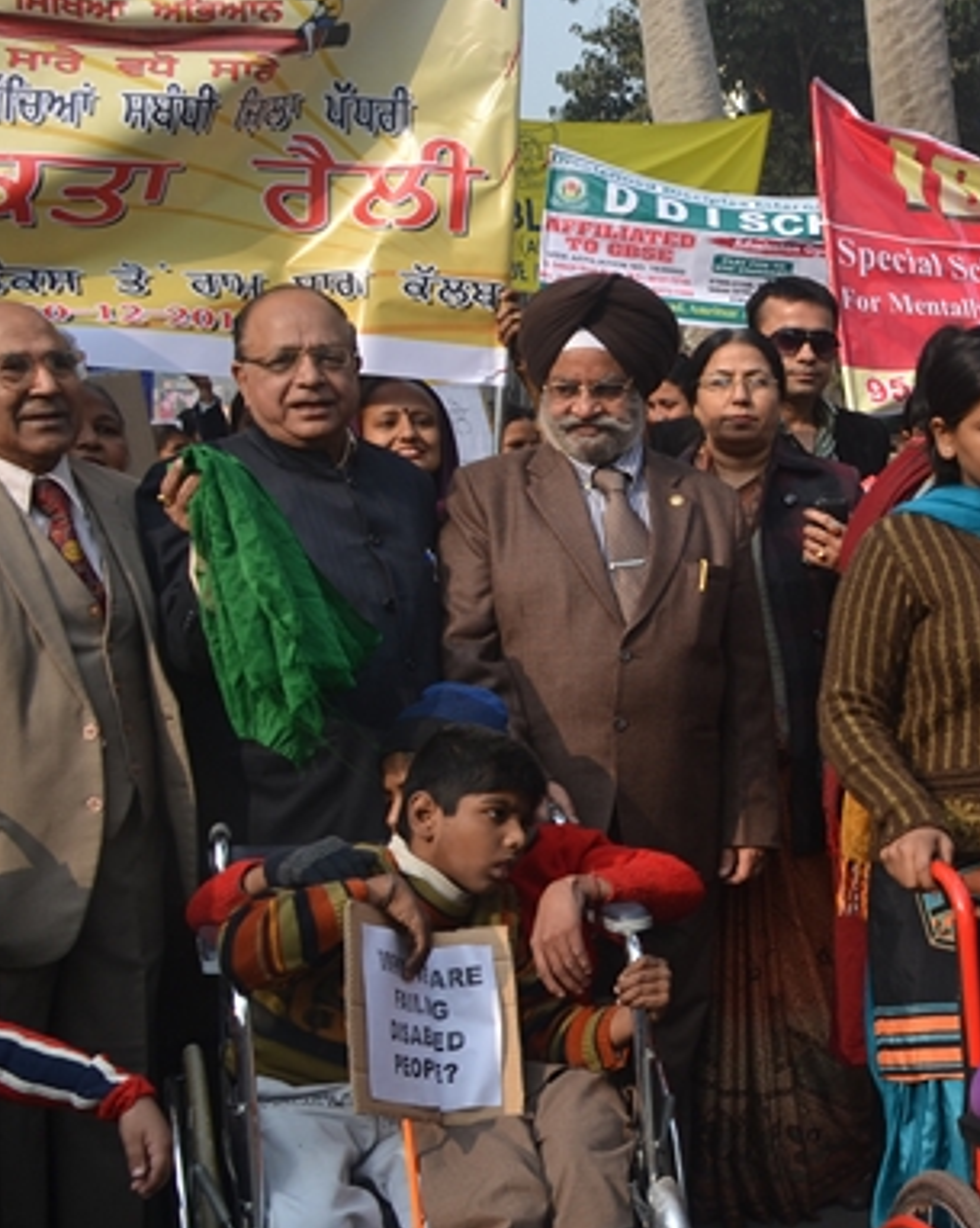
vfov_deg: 32.0
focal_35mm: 59
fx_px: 2142
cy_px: 612
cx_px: 1240
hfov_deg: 23.1
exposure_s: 1/160
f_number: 6.3
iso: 100
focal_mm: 20
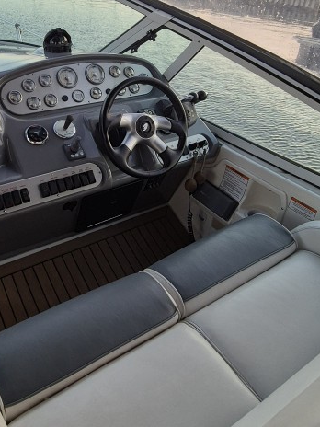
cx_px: 99
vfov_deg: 62.2
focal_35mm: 28
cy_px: 151
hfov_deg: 48.7
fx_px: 345
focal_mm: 2.2
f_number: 2.2
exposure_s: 1/162
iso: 50
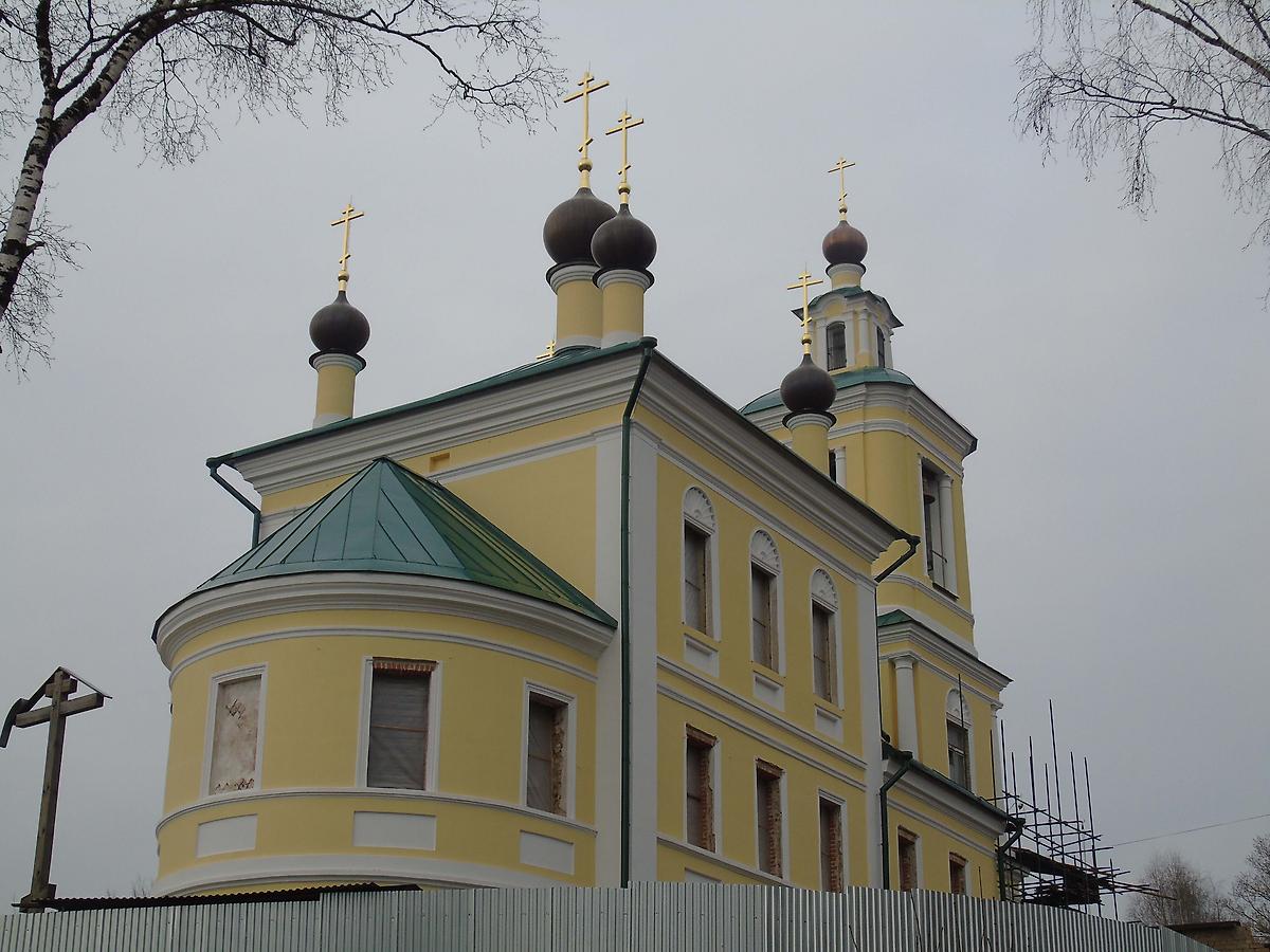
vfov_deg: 27.0
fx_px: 1981
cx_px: 635
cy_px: 476
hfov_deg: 35.5
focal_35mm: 54
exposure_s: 1/640
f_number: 4.3
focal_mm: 9.6
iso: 80
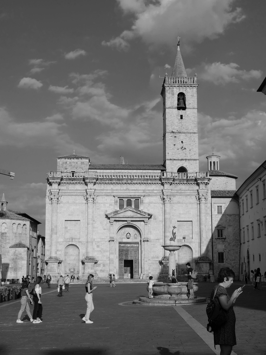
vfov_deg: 34.3
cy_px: 178
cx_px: 133
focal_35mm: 56
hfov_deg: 26.1
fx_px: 574
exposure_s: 1/500
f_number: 9
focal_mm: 28
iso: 200
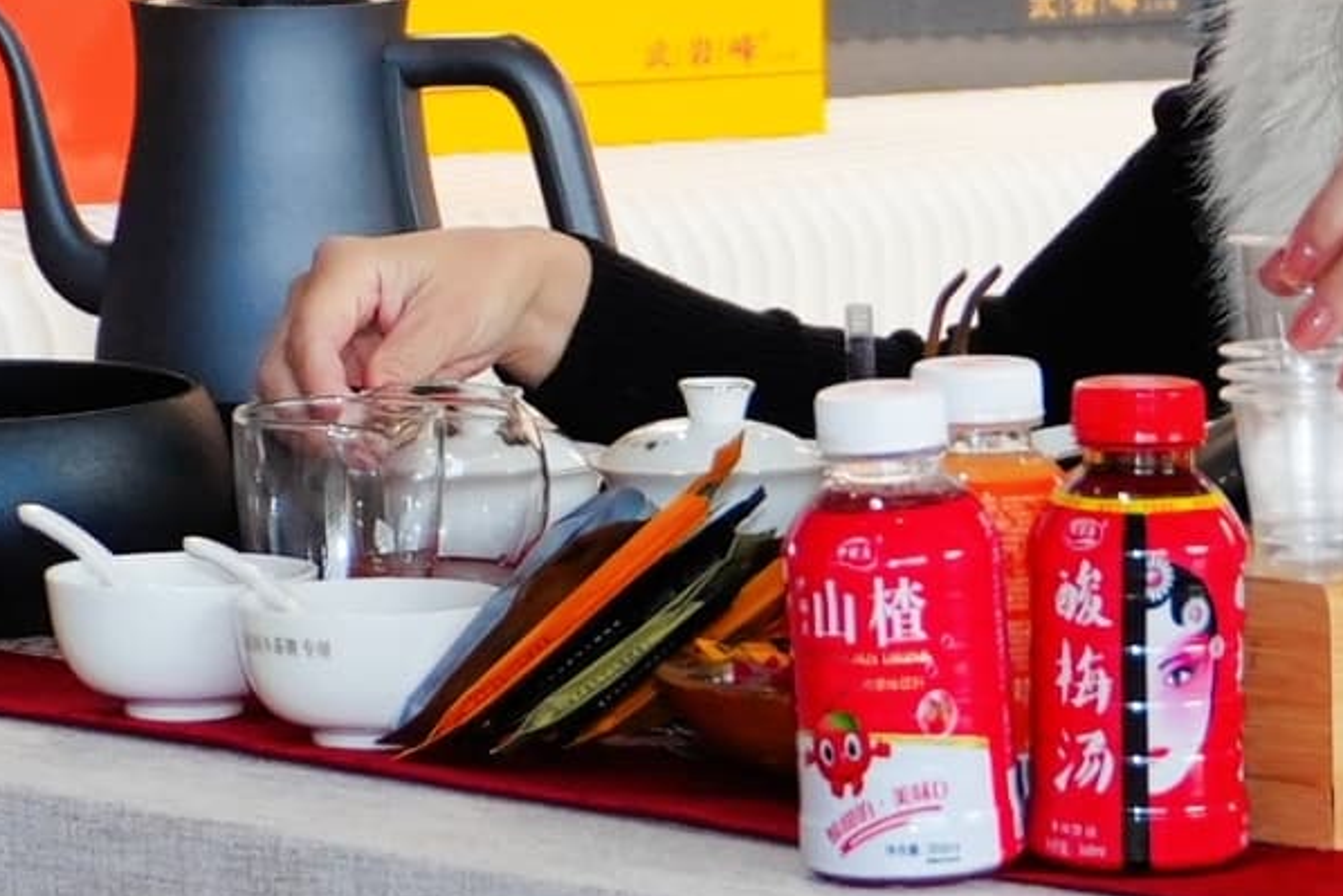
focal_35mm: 342
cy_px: -90
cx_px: 414
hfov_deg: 6.0
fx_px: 12761
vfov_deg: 4.0
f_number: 4
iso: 800
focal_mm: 50
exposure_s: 1/100
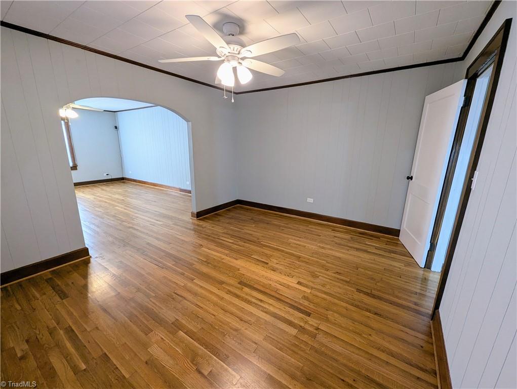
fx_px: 194
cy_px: 194
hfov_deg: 106.1
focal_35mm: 13
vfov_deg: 90.0
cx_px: 258
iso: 54
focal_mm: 1.95
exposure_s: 1/23.8
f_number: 2.2
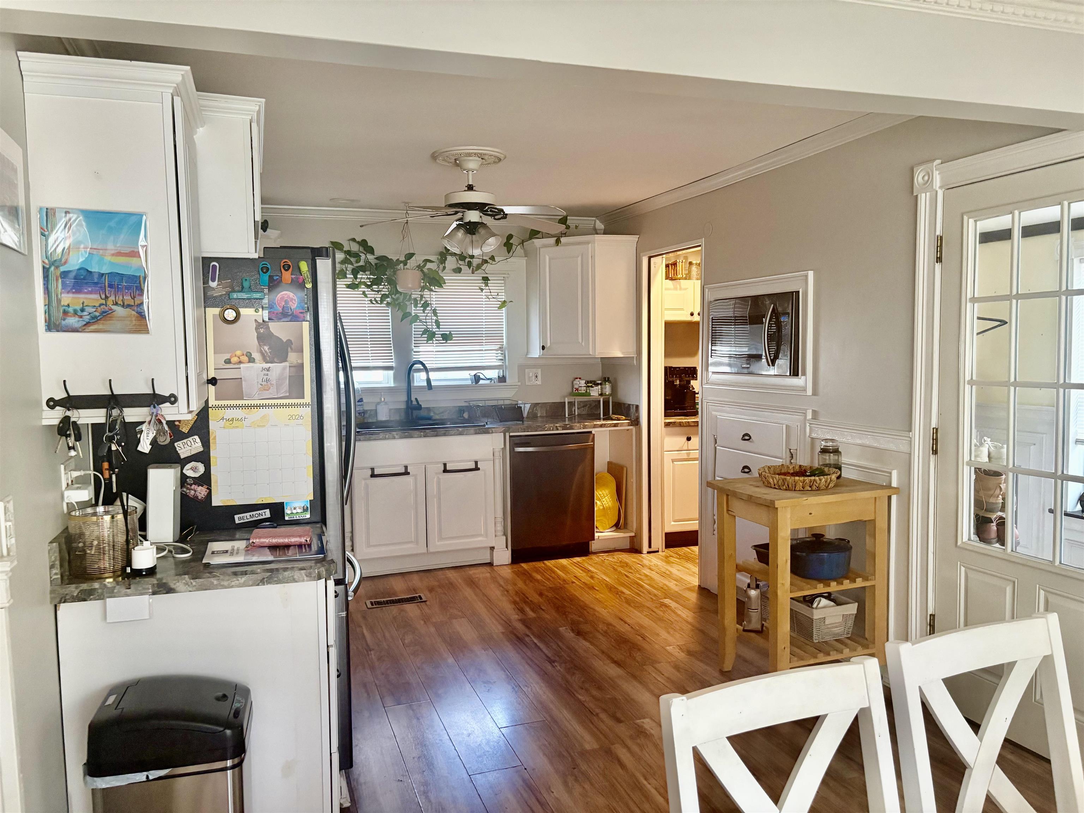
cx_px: 542
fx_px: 814
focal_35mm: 26
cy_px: 406
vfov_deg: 53.1
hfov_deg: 67.3
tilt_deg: -4.8
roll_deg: +1.0
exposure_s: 1/60
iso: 250
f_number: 1.6
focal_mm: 5.96
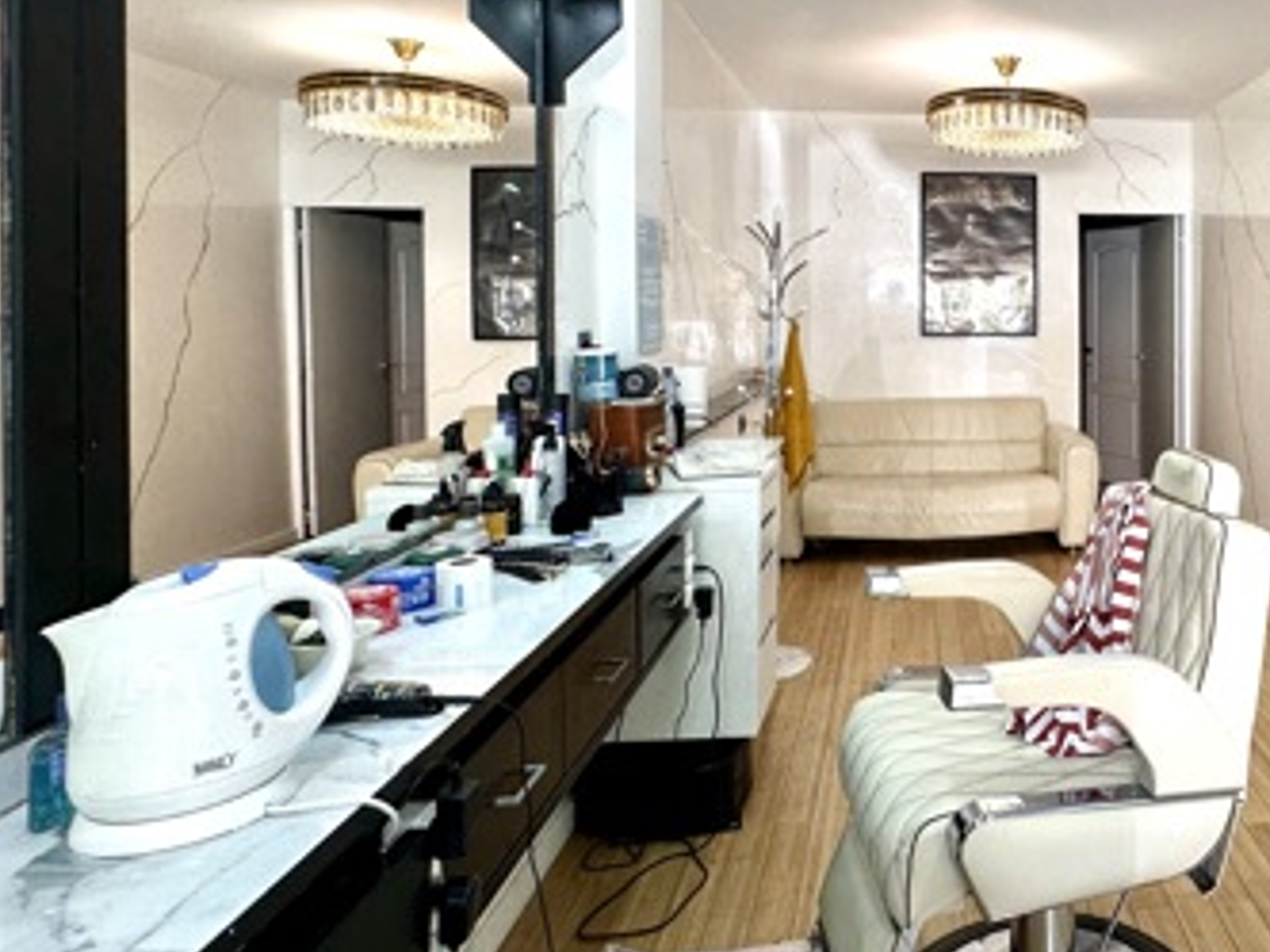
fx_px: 991
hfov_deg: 59.2
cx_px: 1048
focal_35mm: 27
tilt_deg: -0.9
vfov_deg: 50.4
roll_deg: +0.0
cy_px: 314
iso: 80
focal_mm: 2.22
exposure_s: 1/100
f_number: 2.2
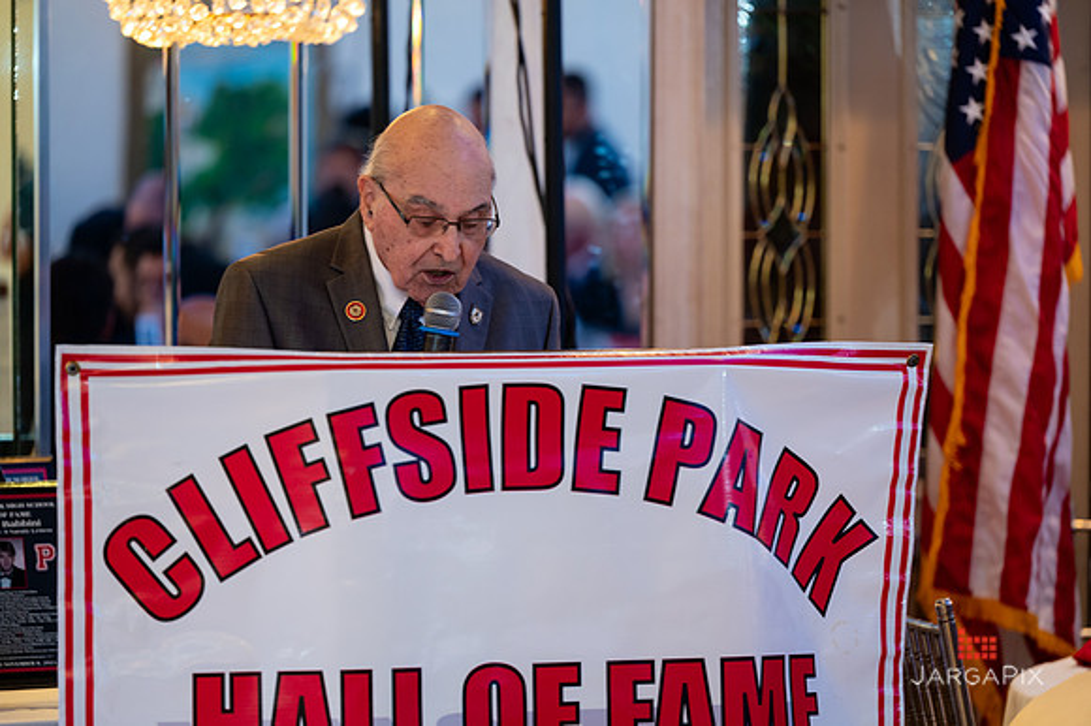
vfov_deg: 7.6
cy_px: 375
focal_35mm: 180
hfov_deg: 11.4
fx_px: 5452
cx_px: 564
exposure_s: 1/125
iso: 1250
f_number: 3.2
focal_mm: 170
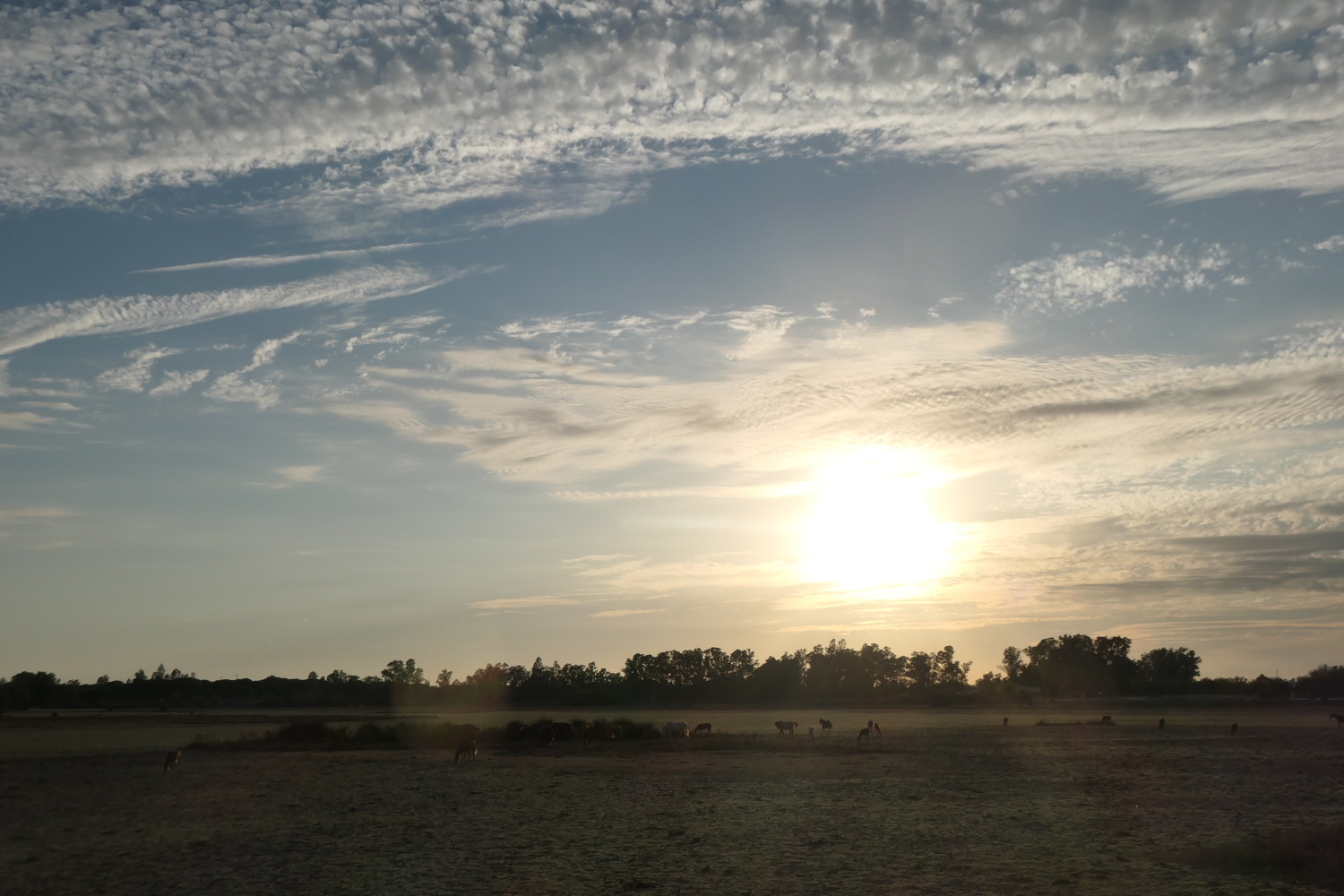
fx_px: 1344
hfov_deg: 53.1
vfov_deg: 36.9
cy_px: 448
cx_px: 672
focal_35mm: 36
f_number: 8
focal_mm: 13.1
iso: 200
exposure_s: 1/2000
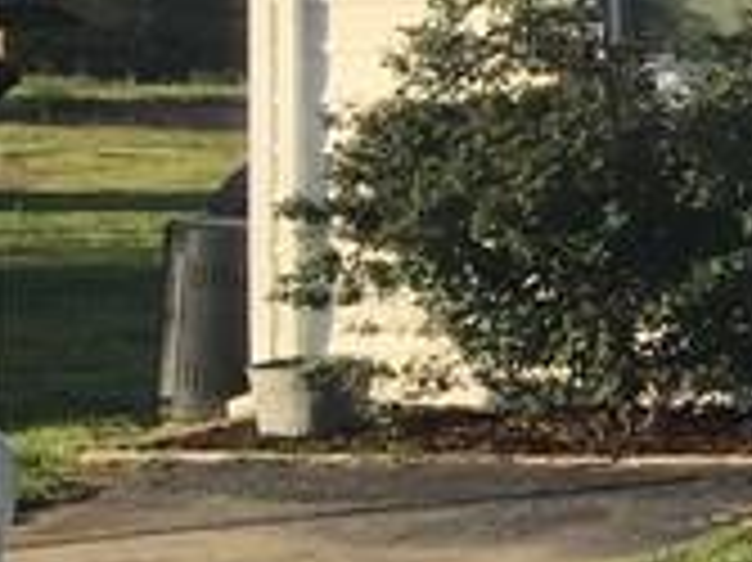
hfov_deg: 8.9
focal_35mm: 178
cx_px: 2297
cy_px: -4
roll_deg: +0.0
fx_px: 3864
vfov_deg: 8.3
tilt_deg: -2.2
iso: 25
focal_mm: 4.15
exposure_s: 1/950
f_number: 2.2
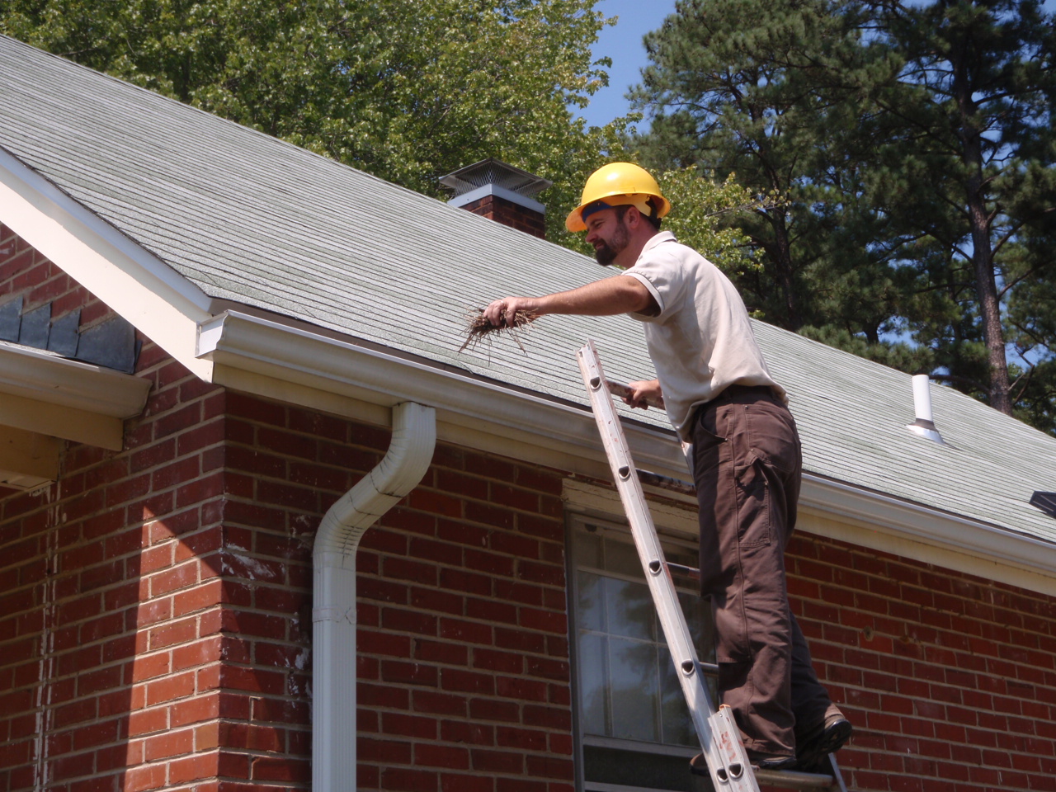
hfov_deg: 33.8
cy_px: 396
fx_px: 1739
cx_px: 528
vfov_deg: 25.7
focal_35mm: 57
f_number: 4.5
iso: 64
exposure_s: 1/400
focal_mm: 10.34
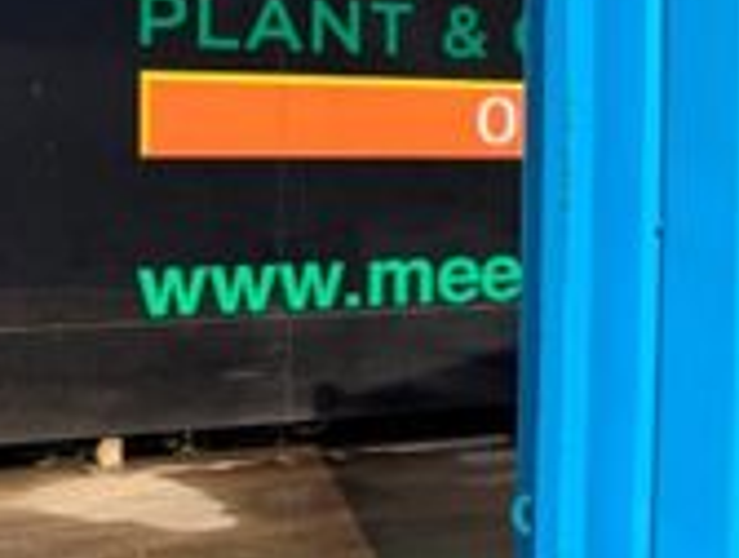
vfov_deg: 17.1
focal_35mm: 86
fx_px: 1840
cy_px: 146
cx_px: 929
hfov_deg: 20.9
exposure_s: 1/4405
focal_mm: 6.76
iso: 80
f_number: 1.78
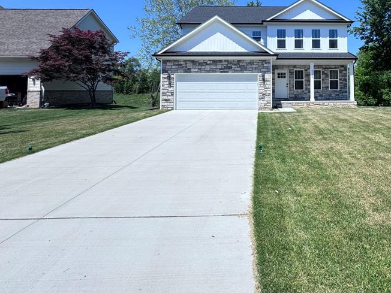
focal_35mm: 22
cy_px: 77
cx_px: 272
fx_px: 248
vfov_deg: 58.3
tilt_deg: +2.8
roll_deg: +0.1
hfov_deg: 73.2
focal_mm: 2.22
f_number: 2.2
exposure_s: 1/1927
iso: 50
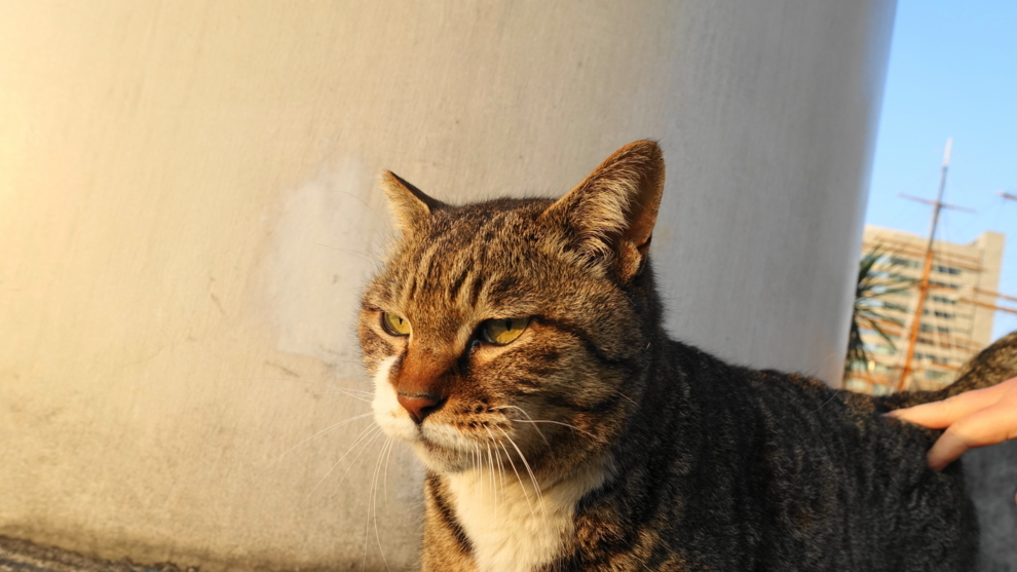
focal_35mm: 26
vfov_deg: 44.1
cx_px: 514
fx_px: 701
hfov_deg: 71.9
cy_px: 350
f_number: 4
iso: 125
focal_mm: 8.8
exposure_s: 1/320
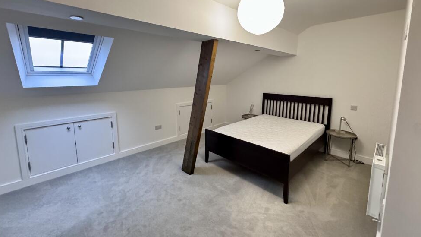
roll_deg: +0.6
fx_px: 179
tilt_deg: -6.6
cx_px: 211
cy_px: 98
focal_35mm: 16
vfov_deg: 66.6
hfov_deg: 99.4
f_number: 2.2
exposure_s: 1/50
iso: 1000
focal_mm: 2.22
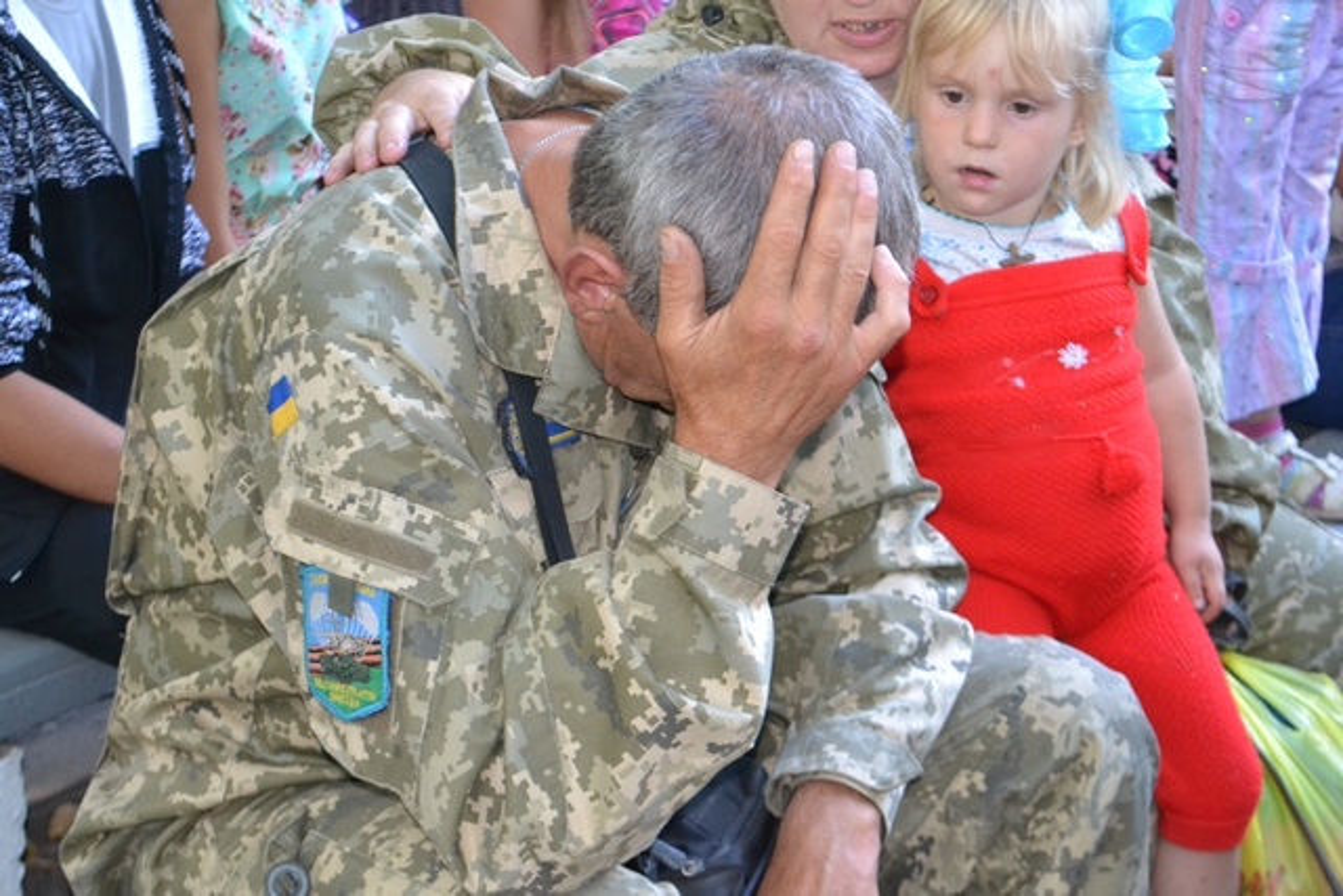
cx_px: 672
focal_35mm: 82
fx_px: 3078
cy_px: 448
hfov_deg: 24.6
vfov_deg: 16.6
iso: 2500
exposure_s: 1/60
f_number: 5.6
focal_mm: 55
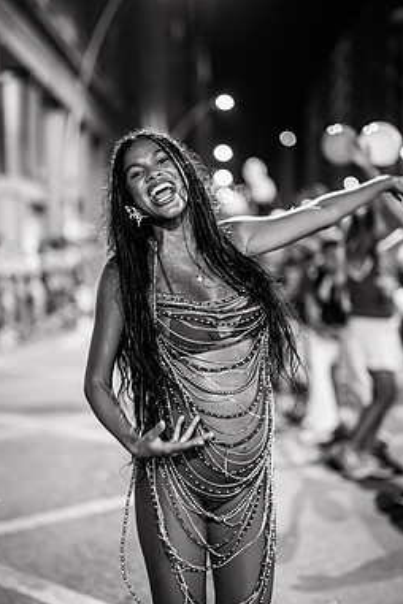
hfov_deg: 23.0
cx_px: 192
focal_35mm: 59
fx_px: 991
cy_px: 330
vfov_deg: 33.9
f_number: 1.2
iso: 2000
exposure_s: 1/320
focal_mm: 50
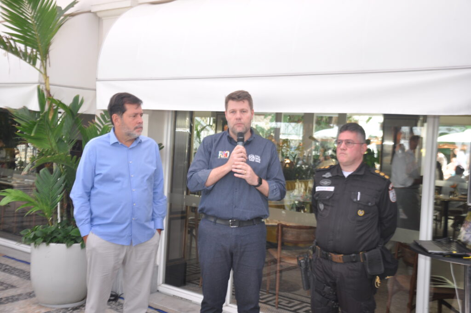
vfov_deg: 31.8
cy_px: 156
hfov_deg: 46.5
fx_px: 549
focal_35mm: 42
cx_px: 236
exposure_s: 1/50
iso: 200
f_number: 5.6
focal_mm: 28
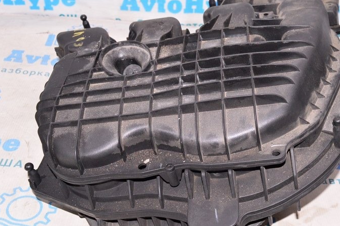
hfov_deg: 37.5
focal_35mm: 53
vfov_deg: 25.5
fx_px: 498
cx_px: 210
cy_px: 90
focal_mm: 23
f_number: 8
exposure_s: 1/160
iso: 1600
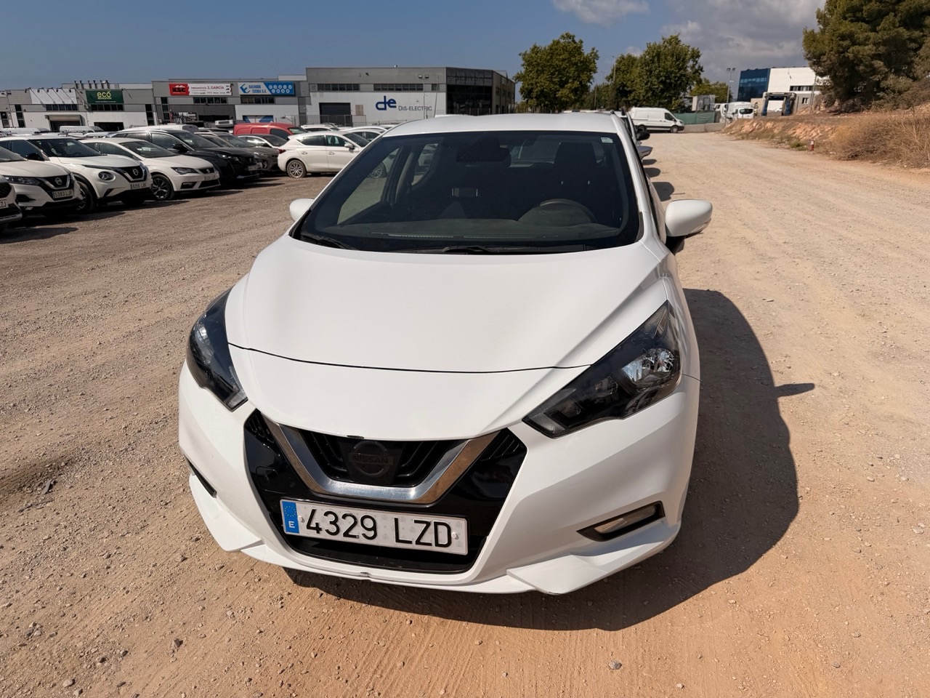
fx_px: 645
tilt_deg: -17.3
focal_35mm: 24
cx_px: 465
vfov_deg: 56.8
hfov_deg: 71.6
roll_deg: -2.8
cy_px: 349
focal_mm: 6.76
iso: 80
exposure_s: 1/17544
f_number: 1.78
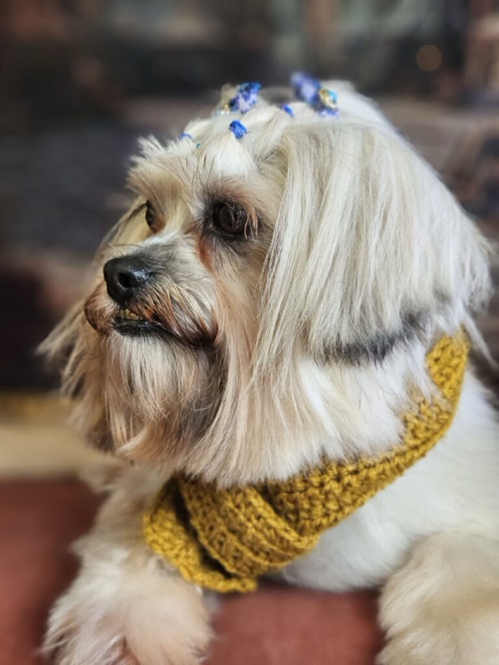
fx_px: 442
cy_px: 332
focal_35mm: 23
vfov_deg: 73.9
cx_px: 250
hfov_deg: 58.9
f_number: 1.8
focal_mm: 5.4
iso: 50
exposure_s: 1/60
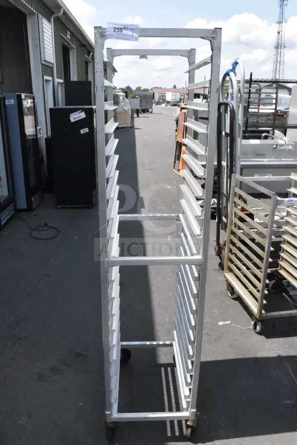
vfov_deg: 61.9
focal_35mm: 30
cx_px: 148
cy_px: 222
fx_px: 371
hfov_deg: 43.6
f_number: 22
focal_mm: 20
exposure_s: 1/2000
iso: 6400
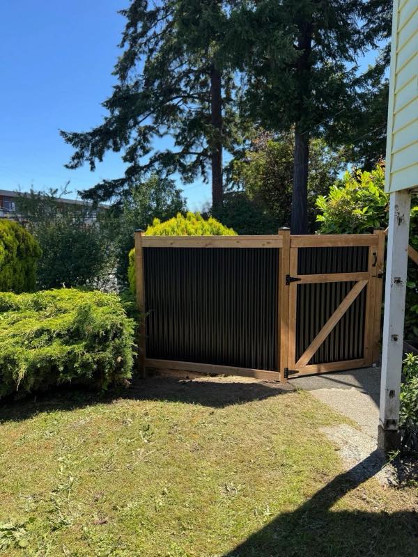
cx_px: 209
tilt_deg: -6.8
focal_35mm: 24
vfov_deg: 71.6
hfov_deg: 56.8
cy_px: 278
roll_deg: +1.2
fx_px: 386
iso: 80
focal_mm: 6.76
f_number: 1.78
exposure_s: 1/1524
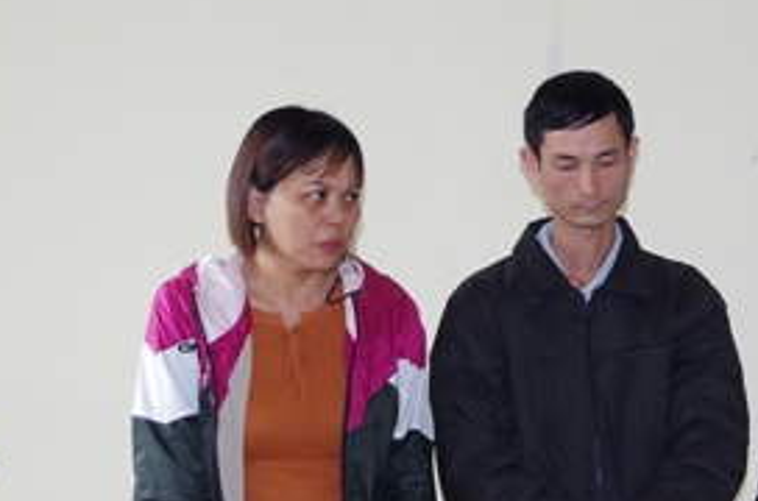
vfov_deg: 12.8
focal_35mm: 106
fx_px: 2227
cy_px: 159
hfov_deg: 19.1
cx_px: 635
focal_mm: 24
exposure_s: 1/40
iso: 400
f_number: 5.6
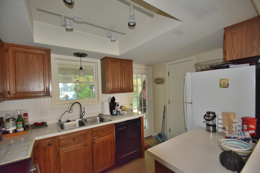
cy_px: 86
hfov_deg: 100.4
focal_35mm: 15
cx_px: 130
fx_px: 108
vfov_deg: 77.3
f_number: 3.5
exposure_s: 1/60
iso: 1000
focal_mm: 10
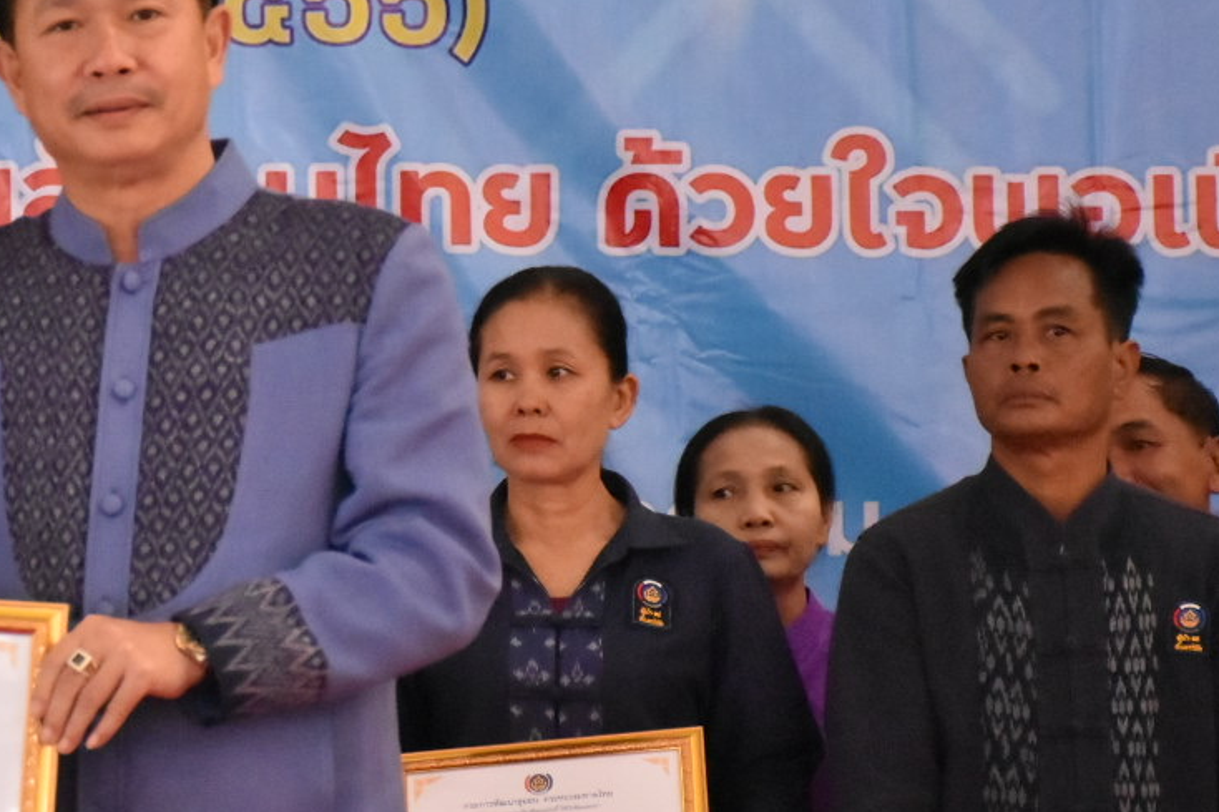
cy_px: 508
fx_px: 8971
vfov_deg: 5.2
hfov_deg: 7.8
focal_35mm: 265
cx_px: 128
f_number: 5.3
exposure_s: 1/320
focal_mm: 80
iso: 4000
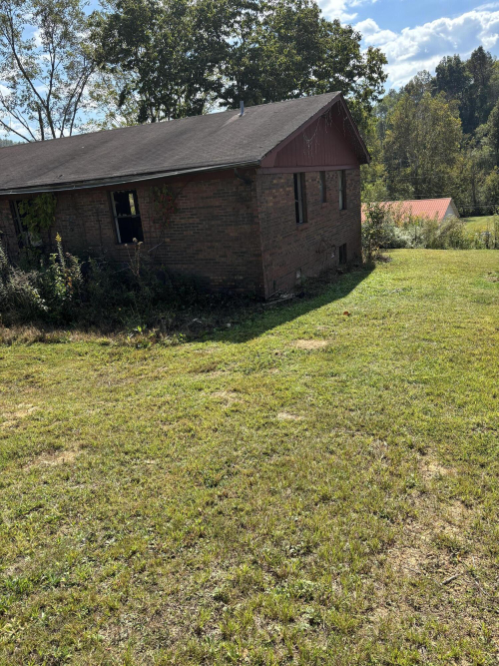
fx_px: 500
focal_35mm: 26
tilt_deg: -17.8
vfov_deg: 67.3
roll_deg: +5.2
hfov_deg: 53.0
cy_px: 333
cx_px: 250
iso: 50
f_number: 1.6
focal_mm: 5.96
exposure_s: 1/1616
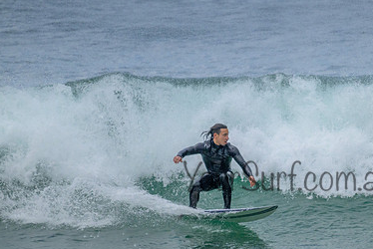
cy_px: 168
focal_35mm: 1239
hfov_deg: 1.7
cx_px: 286
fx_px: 12847
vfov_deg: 1.1
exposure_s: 1/1600
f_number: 11
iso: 1800
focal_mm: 800
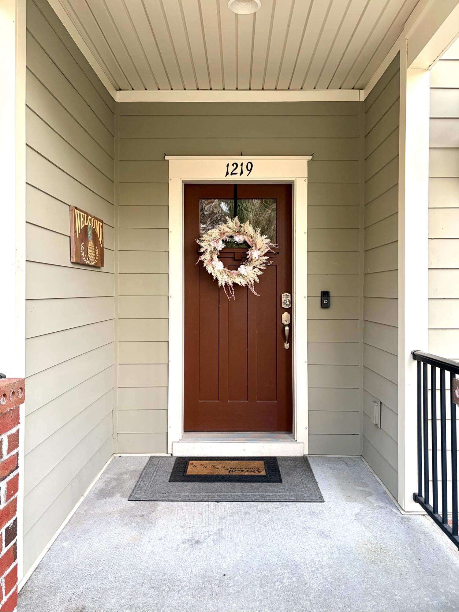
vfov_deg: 67.3
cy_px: 306
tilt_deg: -1.2
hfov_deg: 53.1
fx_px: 460
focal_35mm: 26
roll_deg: -0.4
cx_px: 230
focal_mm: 5.96
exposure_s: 1/60
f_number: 1.6
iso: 160
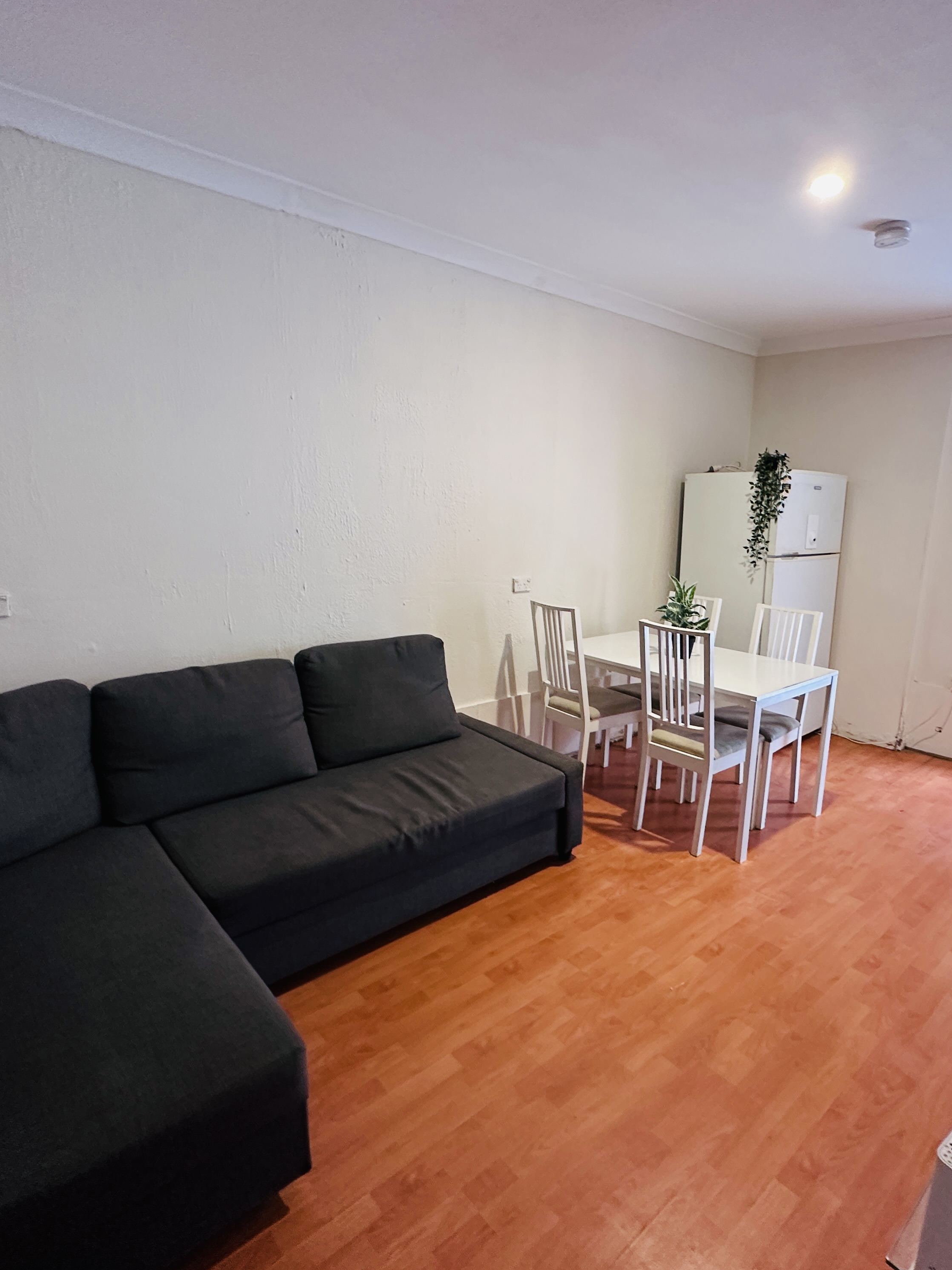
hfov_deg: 68.3
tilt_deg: -11.9
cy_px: 640
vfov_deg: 84.7
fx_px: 697
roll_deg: -2.7
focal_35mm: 19
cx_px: 546
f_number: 2.2
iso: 320
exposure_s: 1/50
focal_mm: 2.22
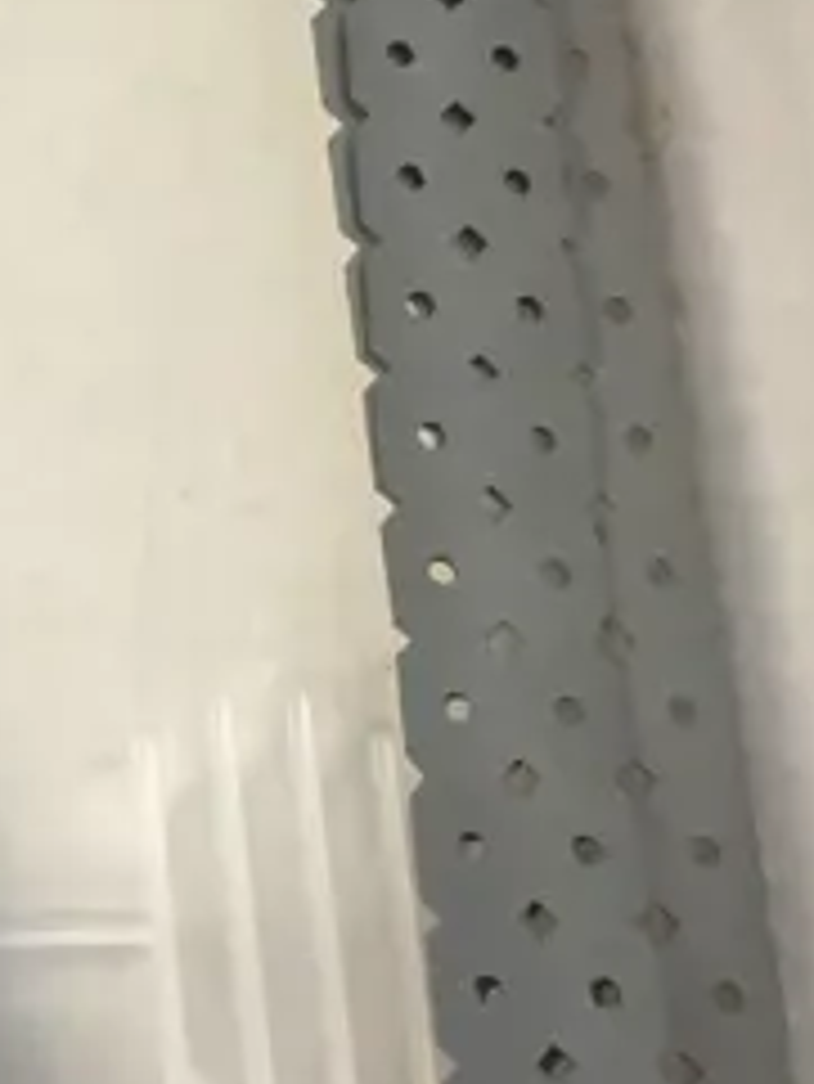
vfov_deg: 16.3
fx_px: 3728
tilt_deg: -67.0
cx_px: -621
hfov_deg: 11.6
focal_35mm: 119
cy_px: 40
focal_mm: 3.99
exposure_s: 1/50
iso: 160
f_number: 1.8
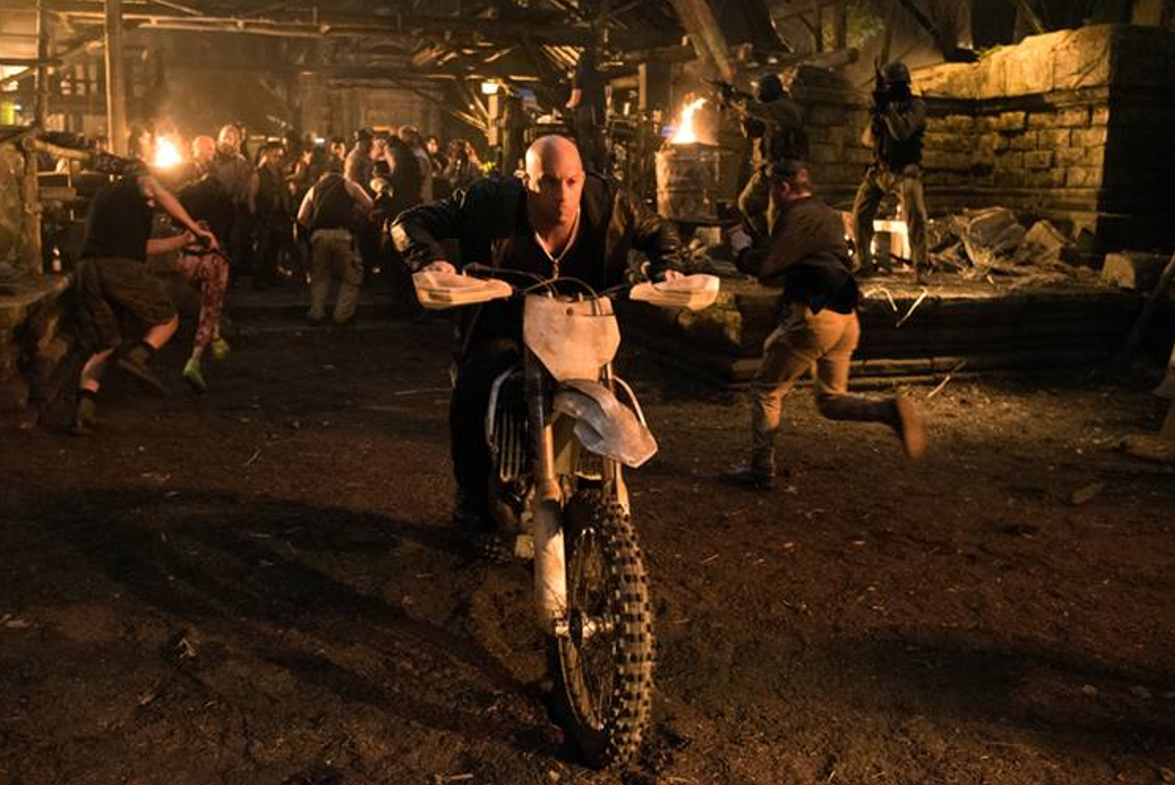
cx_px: 553
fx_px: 1045
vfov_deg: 41.1
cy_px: 359
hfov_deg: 58.6
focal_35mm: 32
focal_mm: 28
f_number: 2.5
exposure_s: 1/200
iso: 5000
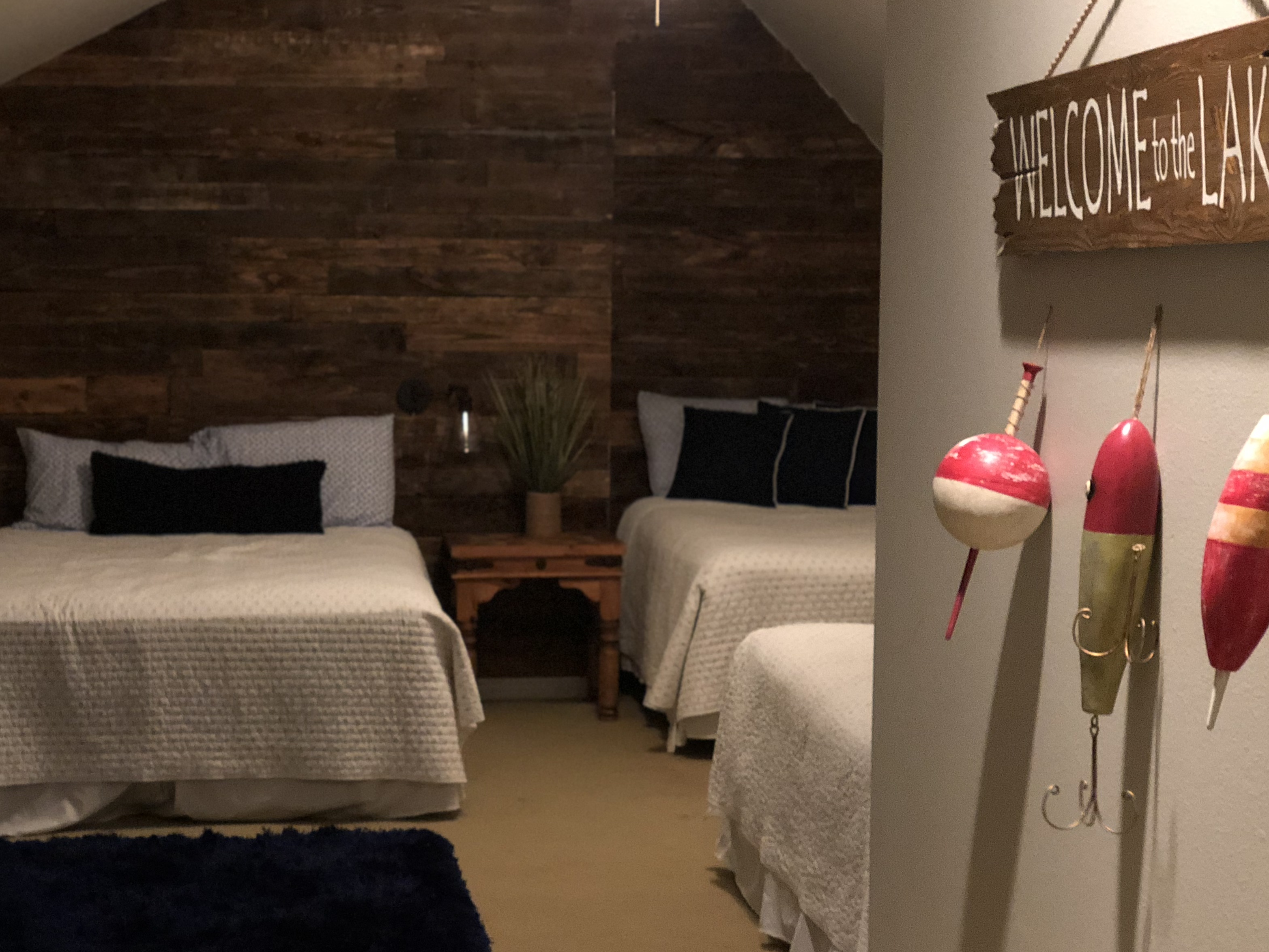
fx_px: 2456
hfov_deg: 28.9
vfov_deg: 21.9
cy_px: 593
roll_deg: +0.1
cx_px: 558
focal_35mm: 67
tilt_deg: -5.5
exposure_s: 1/10
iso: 160
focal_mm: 6
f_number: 2.4
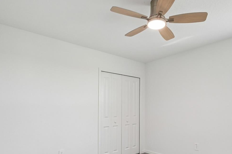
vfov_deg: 53.8
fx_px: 148
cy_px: 105
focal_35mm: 23
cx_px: 136
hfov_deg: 75.5
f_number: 8
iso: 400
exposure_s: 1/80
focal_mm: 14
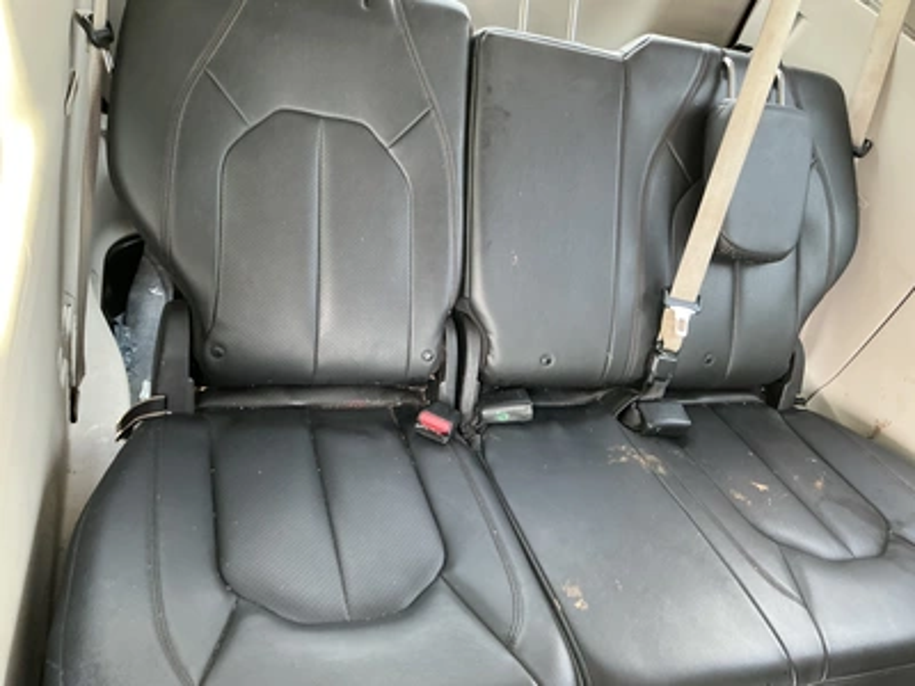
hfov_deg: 63.4
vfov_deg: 49.7
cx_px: 458
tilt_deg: -40.9
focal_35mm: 28
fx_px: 740
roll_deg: -21.4
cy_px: 343
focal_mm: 3
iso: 200
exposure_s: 1/60
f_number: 1.8
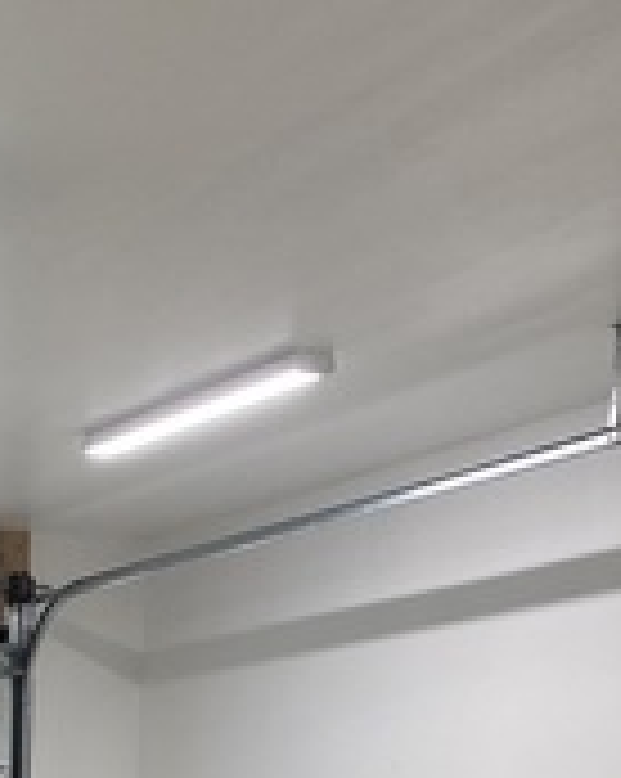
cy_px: 1284
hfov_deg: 14.7
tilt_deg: -9.0
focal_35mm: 98
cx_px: -284
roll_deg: -2.2
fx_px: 2255
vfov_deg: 17.0
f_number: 1.8
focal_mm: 4.25
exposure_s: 1/60
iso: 64
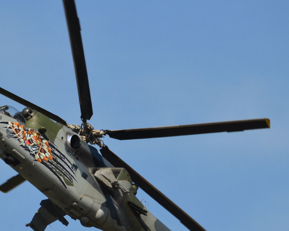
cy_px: 149
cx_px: 99
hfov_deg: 2.5
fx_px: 6639
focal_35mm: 776
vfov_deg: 2.0
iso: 400
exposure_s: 1/2000
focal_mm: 300
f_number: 8
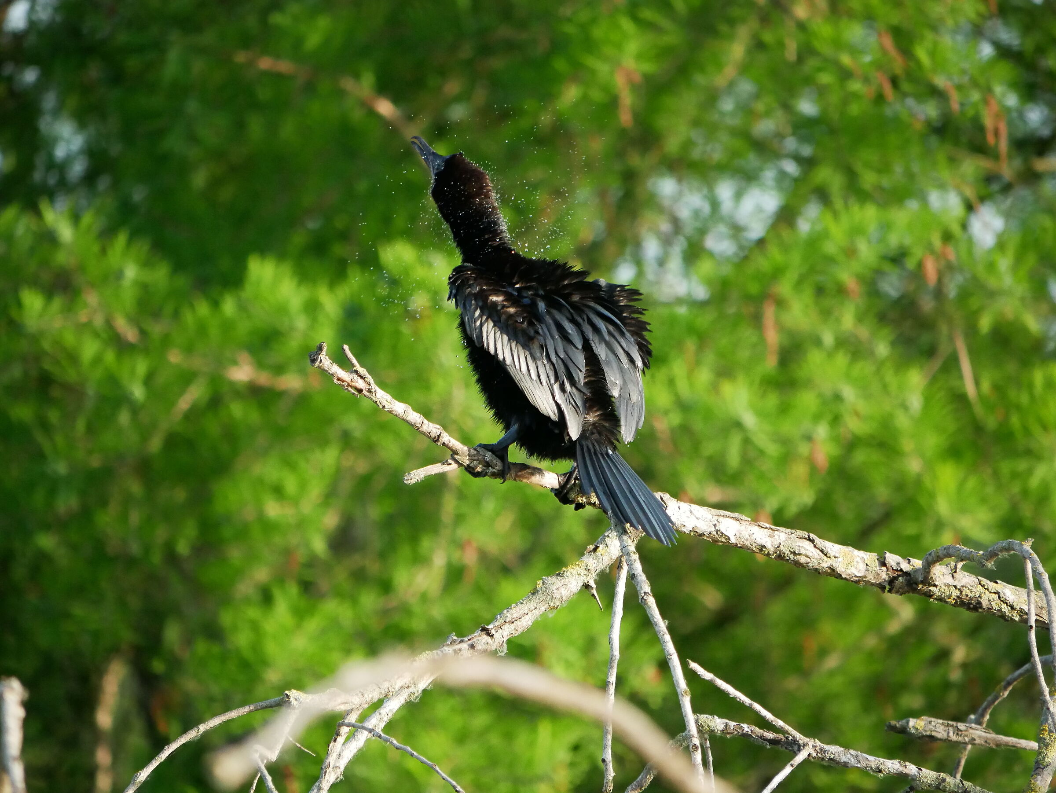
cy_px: 396
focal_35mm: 600
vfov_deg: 2.5
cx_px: 528
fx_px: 18311
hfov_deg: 3.3
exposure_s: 1/1600
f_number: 5.6
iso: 2500
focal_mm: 300
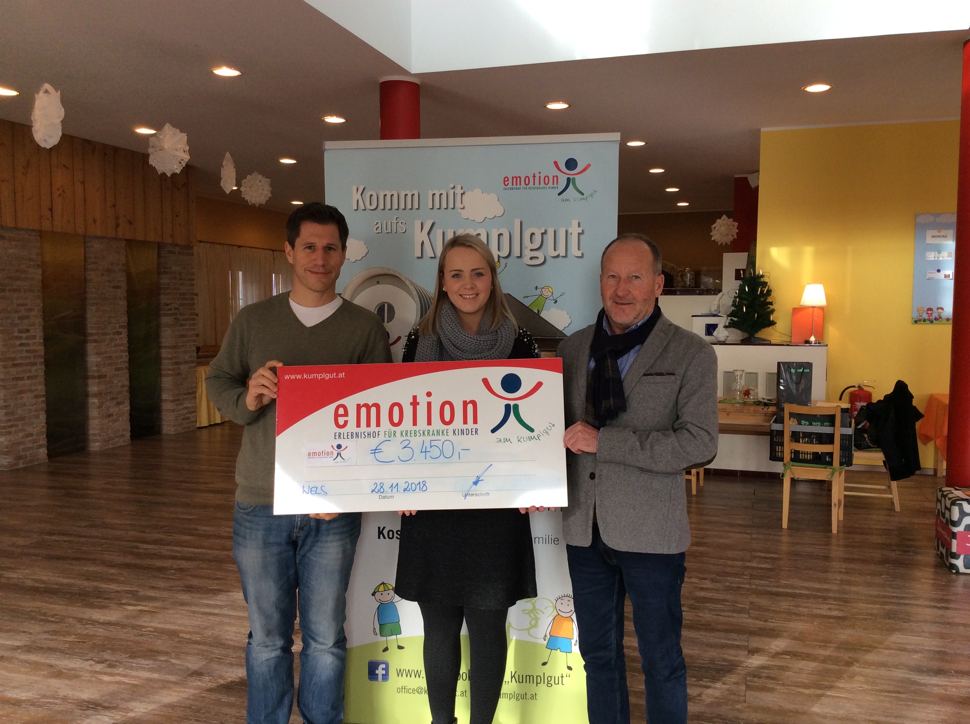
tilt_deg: -4.6
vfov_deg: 44.1
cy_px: 362
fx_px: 895
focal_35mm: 32
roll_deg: -0.1
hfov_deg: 56.9
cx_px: 485
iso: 50
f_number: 2.4
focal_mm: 3.3
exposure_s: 1/100
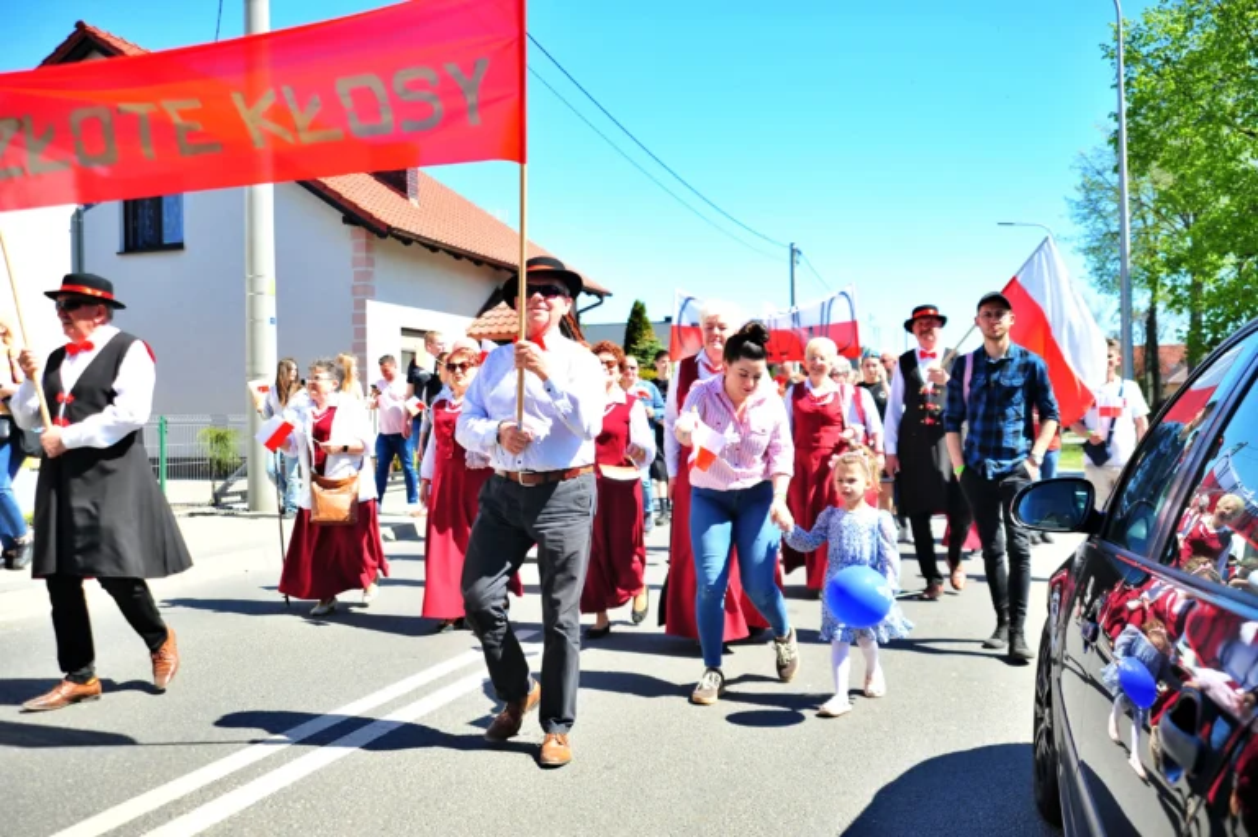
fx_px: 1222
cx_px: 629
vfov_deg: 37.8
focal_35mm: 35
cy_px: 418
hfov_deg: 54.5
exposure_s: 1/500
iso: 250
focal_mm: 35
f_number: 3.8
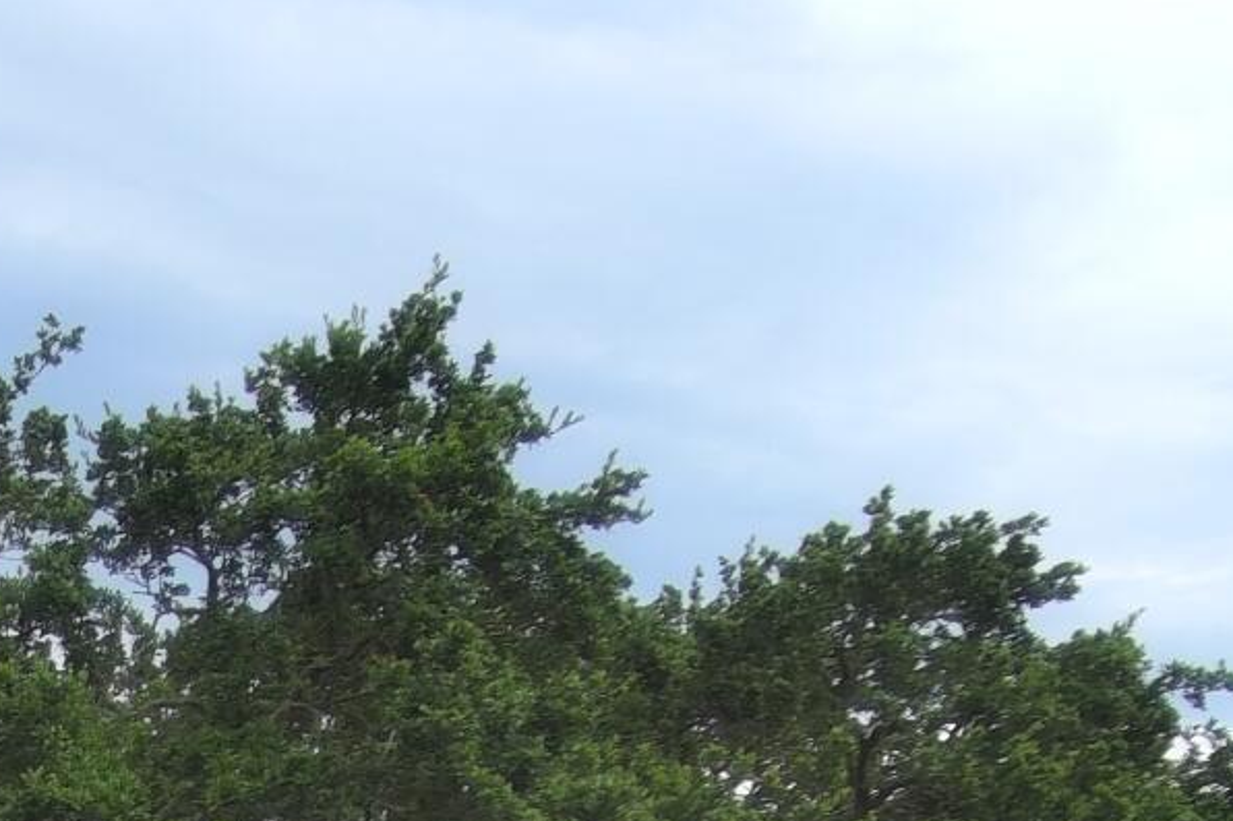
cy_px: 1927
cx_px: -370
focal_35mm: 146
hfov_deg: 13.5
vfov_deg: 8.6
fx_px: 4999
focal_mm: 10.57
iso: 101
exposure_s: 1/200
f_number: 3.5
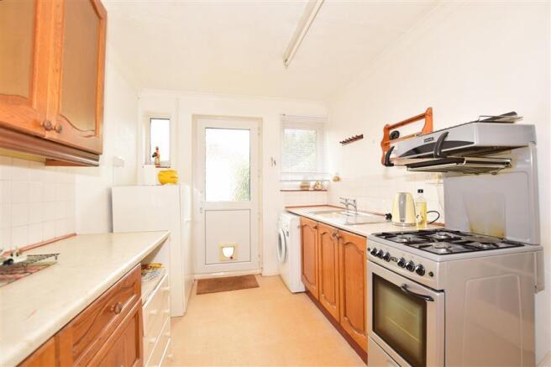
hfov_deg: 100.4
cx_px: 276
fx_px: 230
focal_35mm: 15
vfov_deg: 77.3
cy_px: 184
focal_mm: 10
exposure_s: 1/40
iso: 200
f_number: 5
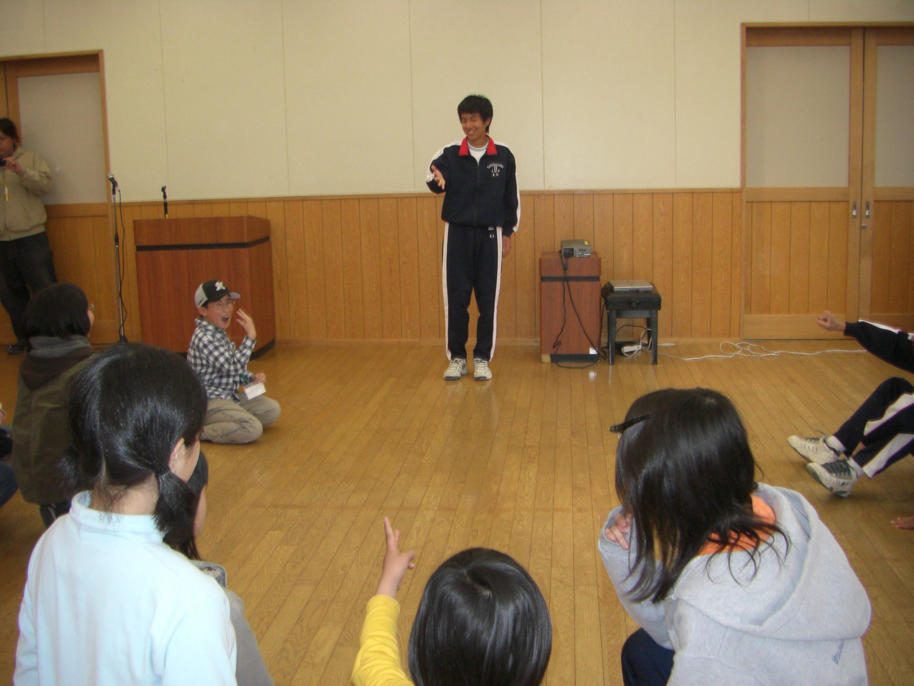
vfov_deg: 37.7
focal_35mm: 38
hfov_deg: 49.0
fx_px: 1003
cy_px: 343
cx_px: 457
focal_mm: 6.3
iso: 200
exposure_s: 1/60
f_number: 3.4
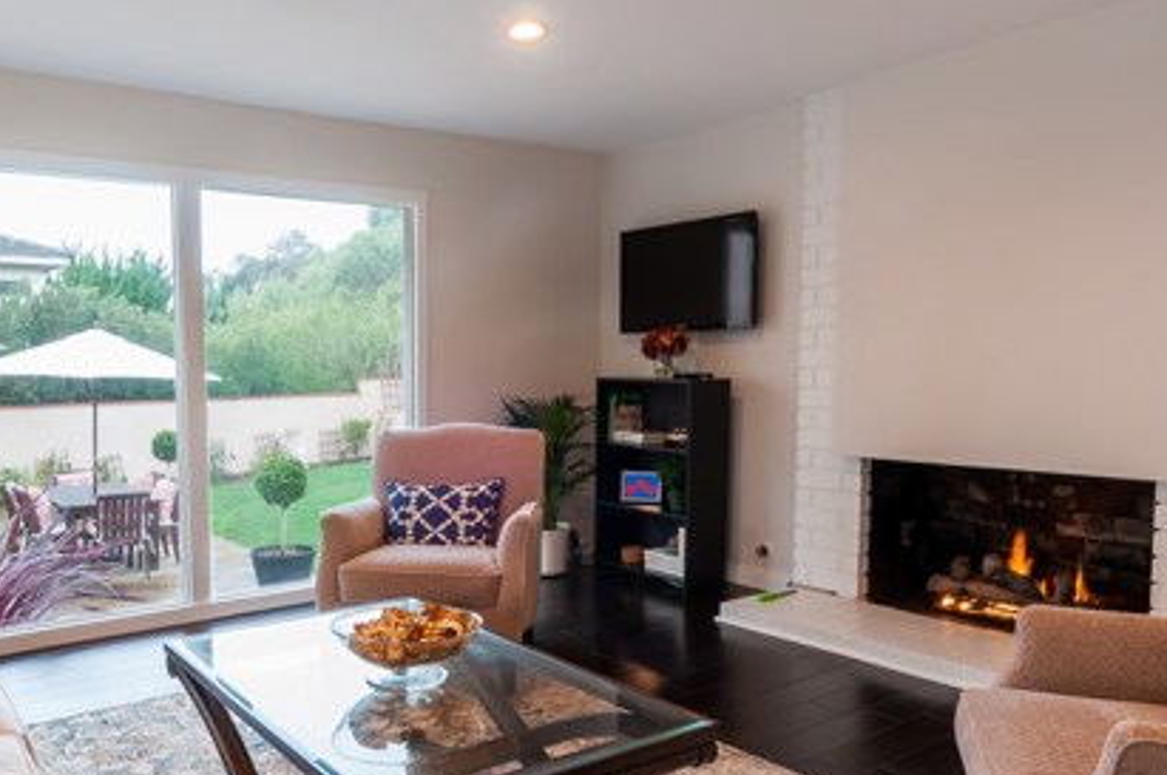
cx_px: 491
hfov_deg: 65.2
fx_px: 907
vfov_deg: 46.2
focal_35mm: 28
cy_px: 441
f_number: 14
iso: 200
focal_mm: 12
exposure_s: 1/2.5
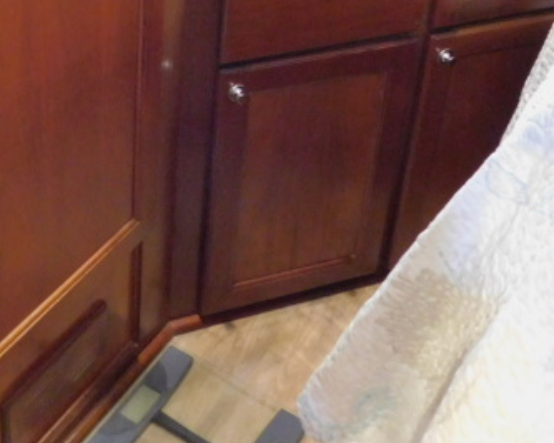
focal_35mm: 54
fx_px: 885
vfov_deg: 26.2
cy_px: -30
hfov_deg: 33.5
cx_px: 95
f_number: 3
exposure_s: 1/3
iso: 800
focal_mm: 4
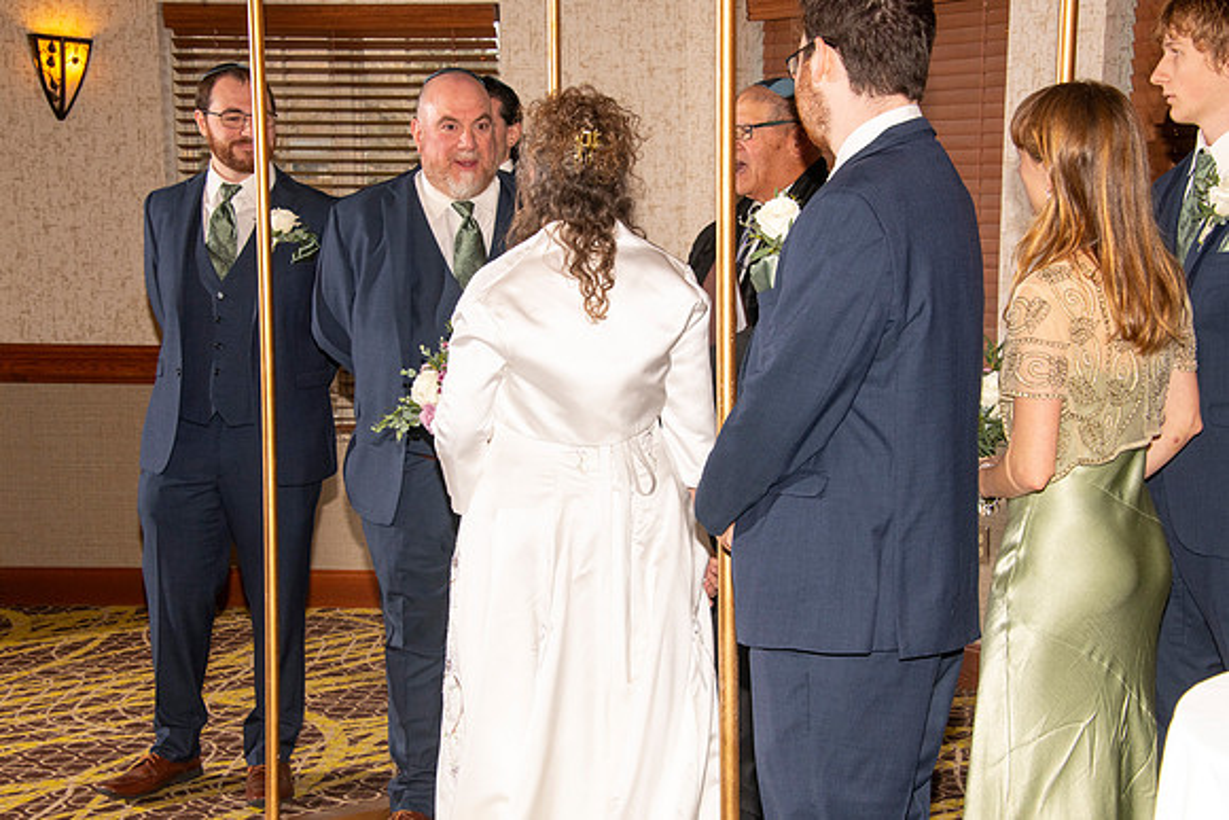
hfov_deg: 31.0
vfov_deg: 20.9
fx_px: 2219
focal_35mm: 65
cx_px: 614
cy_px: 410
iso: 1000
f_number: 10
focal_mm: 65
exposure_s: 1/160
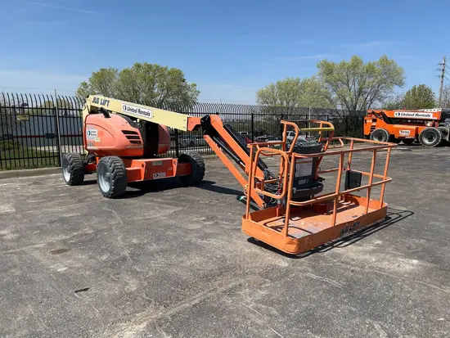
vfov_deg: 53.1
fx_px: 338
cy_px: 169
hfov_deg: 67.3
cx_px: 225
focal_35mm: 26
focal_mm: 5.7
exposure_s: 1/4630
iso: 50
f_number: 1.5
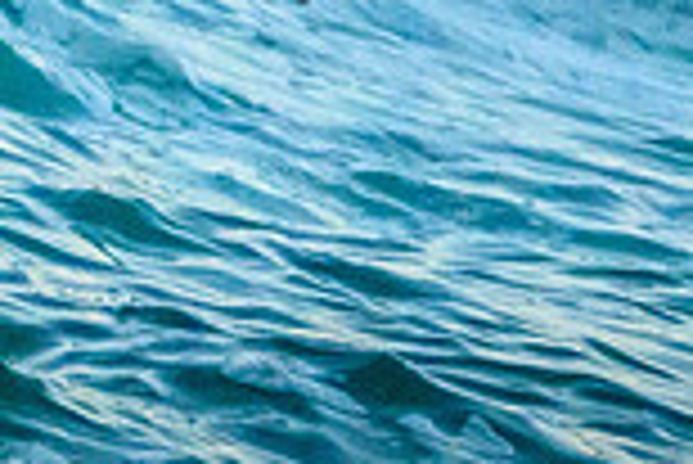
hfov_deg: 0.7
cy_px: -106
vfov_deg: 0.5
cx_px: -99
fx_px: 57977
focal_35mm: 3009
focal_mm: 800
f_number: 11
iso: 25600
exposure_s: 1/2000
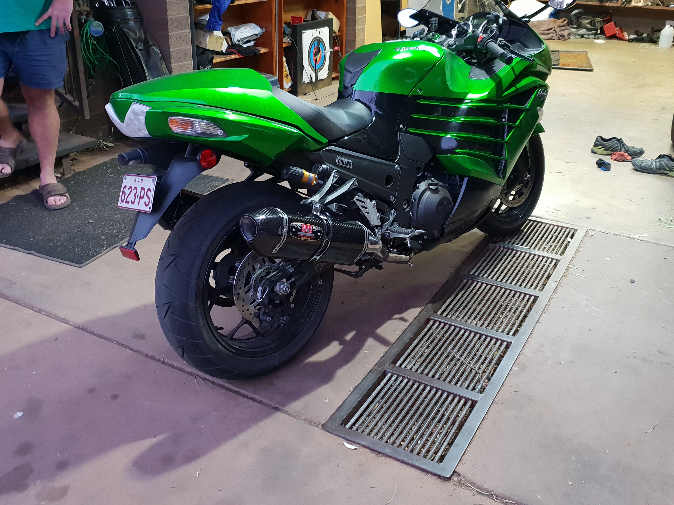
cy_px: 195
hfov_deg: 55.2
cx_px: 371
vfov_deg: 42.7
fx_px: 643
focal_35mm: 33
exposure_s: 1/20
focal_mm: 4.3
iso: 320
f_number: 1.5
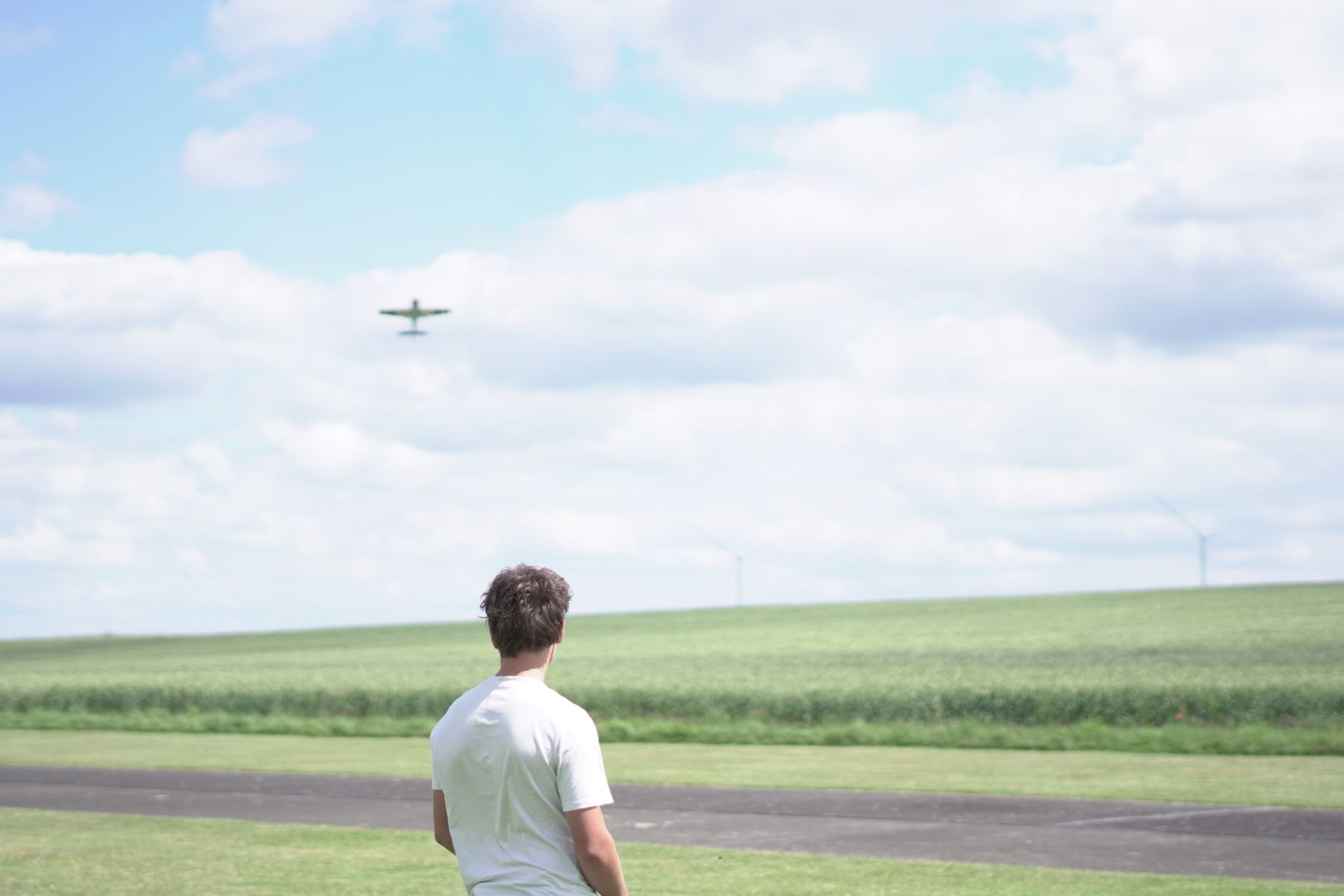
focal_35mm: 75
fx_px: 2800
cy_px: 448
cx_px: 672
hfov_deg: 27.0
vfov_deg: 18.2
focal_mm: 50
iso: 100
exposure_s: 1/4000
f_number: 1.8
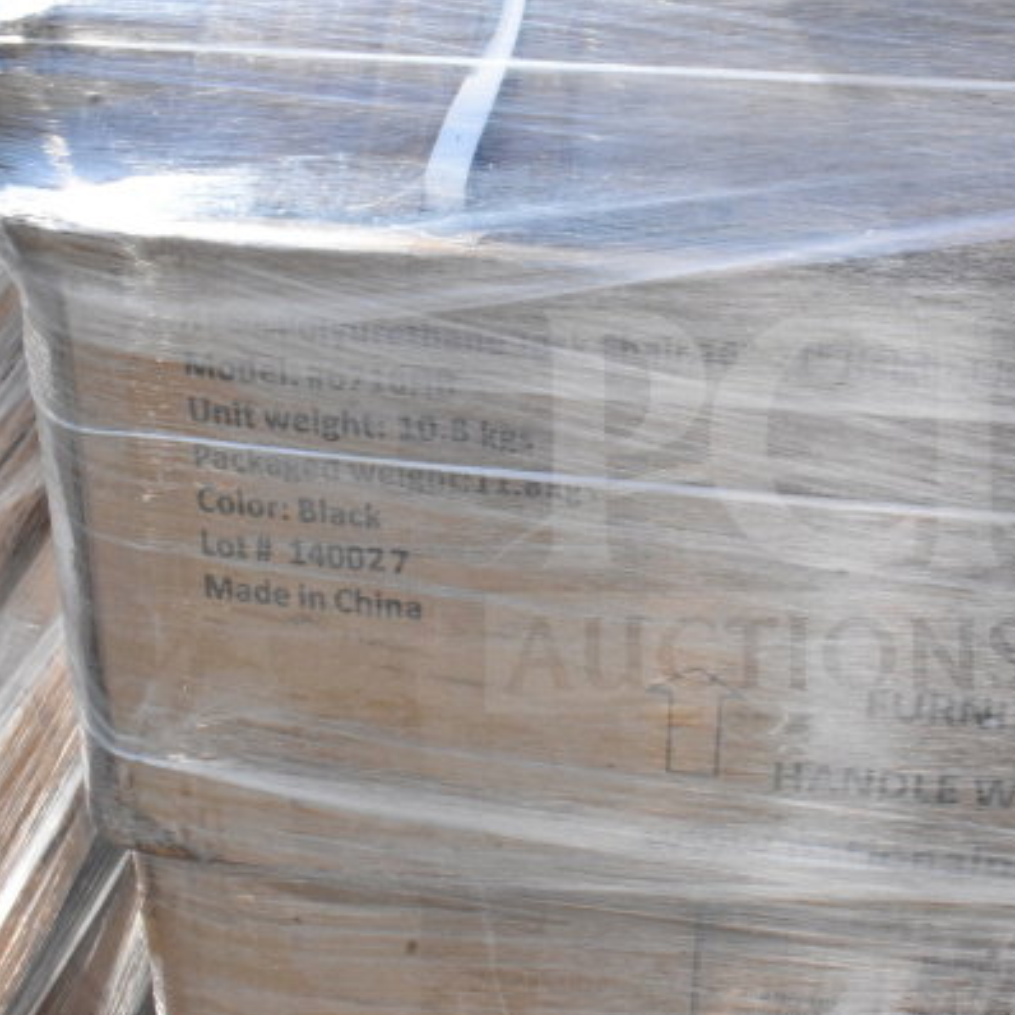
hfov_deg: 29.7
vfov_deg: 30.2
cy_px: 511
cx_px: 770
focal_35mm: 57
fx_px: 1879
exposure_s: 1/1250
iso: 6400
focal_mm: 29
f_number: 22
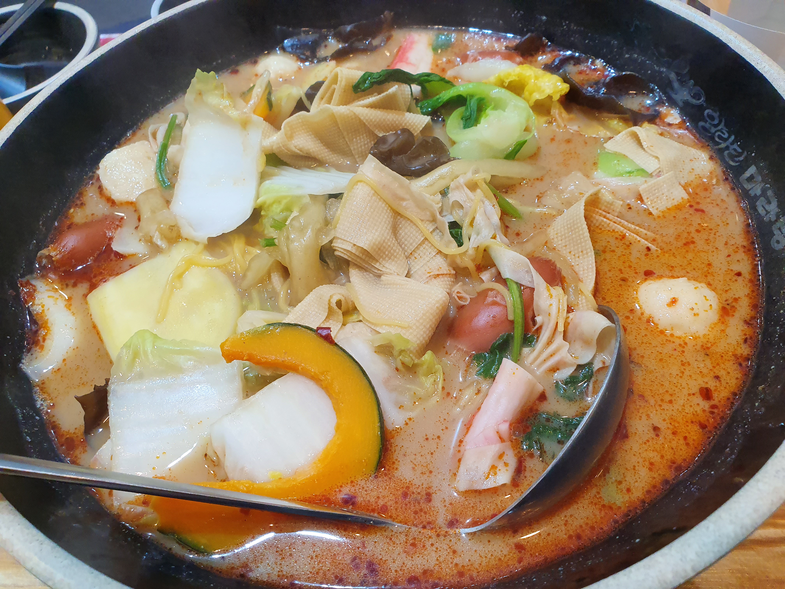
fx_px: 590
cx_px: 392
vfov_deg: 53.1
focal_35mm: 26
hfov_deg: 67.3
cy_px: 294
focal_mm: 4.32
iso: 320
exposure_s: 1/120
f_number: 2.4
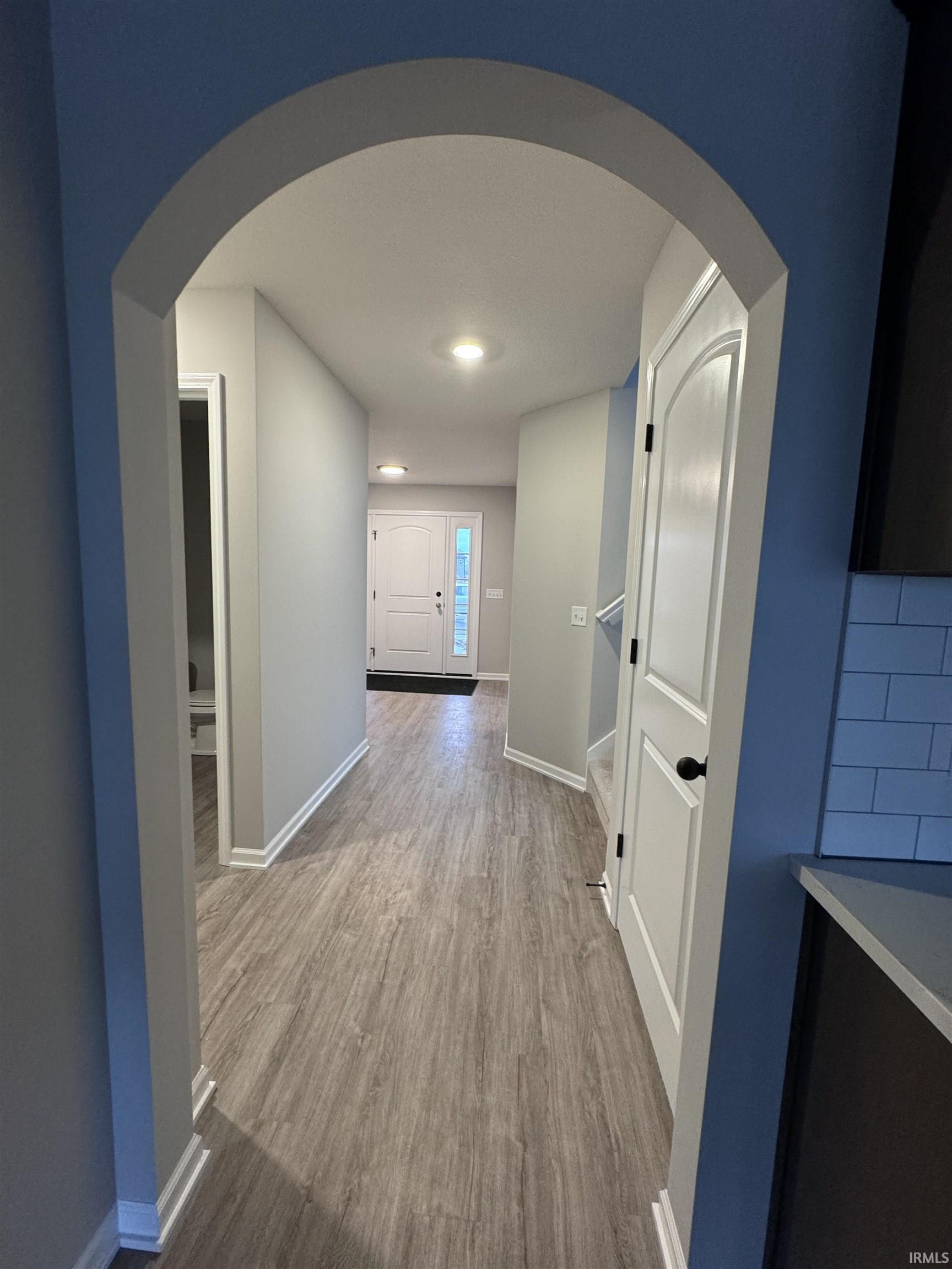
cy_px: 634
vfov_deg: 102.1
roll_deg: -1.6
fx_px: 513
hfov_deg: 85.7
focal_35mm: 14
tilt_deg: -5.7
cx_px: 476
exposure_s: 1/60
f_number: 2.2
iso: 200
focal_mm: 2.22
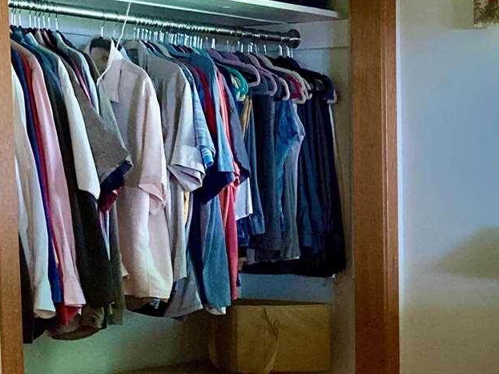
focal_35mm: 92
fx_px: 1326
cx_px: 607
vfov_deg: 15.7
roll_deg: -0.9
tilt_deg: -7.4
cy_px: 377
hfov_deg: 19.9
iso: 250
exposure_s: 1/40
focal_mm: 3.99
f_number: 1.8
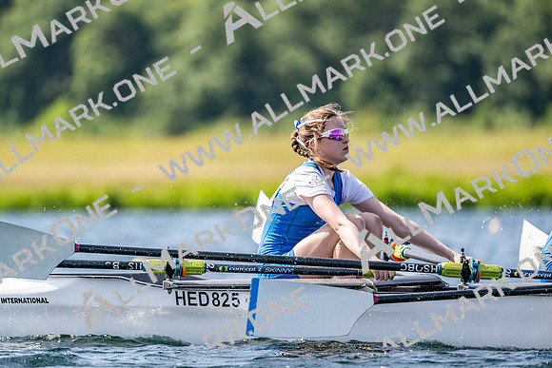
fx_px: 6134
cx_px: 276
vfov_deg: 3.4
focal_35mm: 400
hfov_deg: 5.2
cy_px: 184
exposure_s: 1/2500
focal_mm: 400
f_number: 4.5
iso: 320
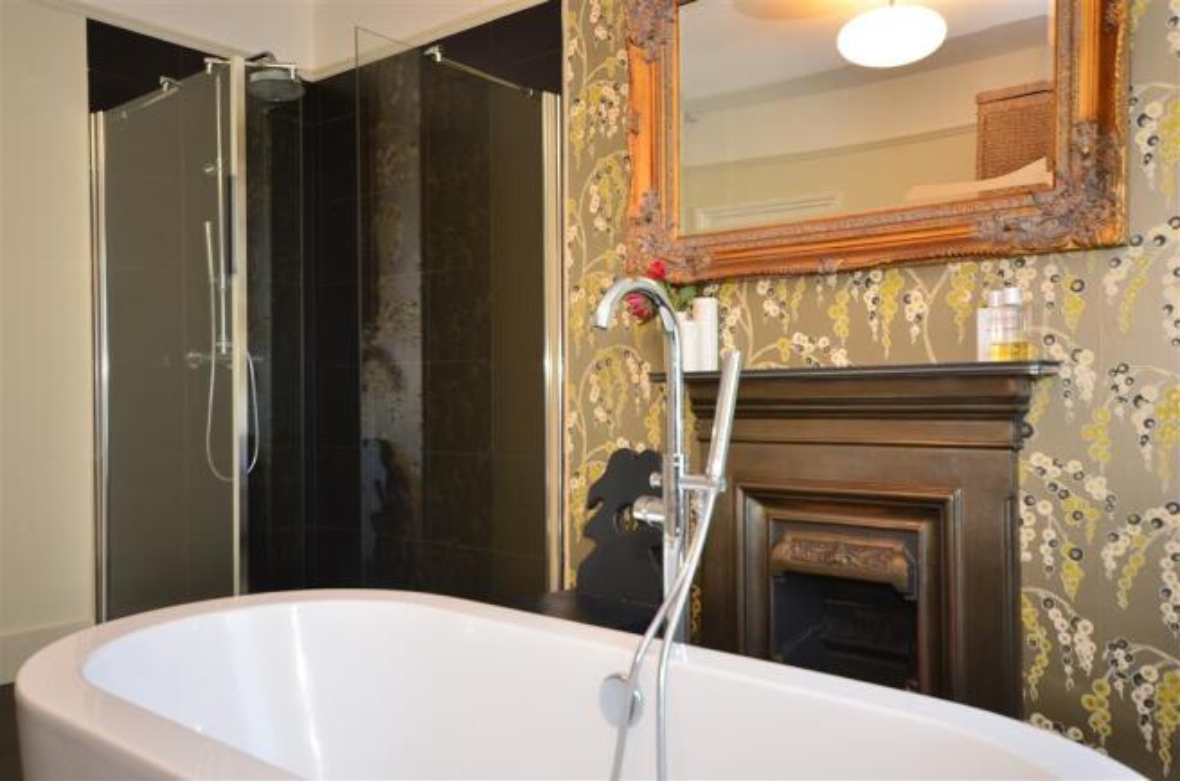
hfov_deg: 62.0
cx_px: 590
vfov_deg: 43.4
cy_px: 390
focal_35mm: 30
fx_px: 981
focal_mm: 20
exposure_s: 1/2.5
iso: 200
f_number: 5.6
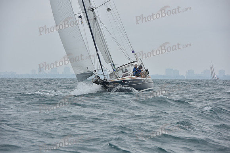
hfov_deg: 10.3
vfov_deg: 6.9
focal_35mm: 200
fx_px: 1278
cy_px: 76
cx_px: 115
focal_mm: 200
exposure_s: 1/800
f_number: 10
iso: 250
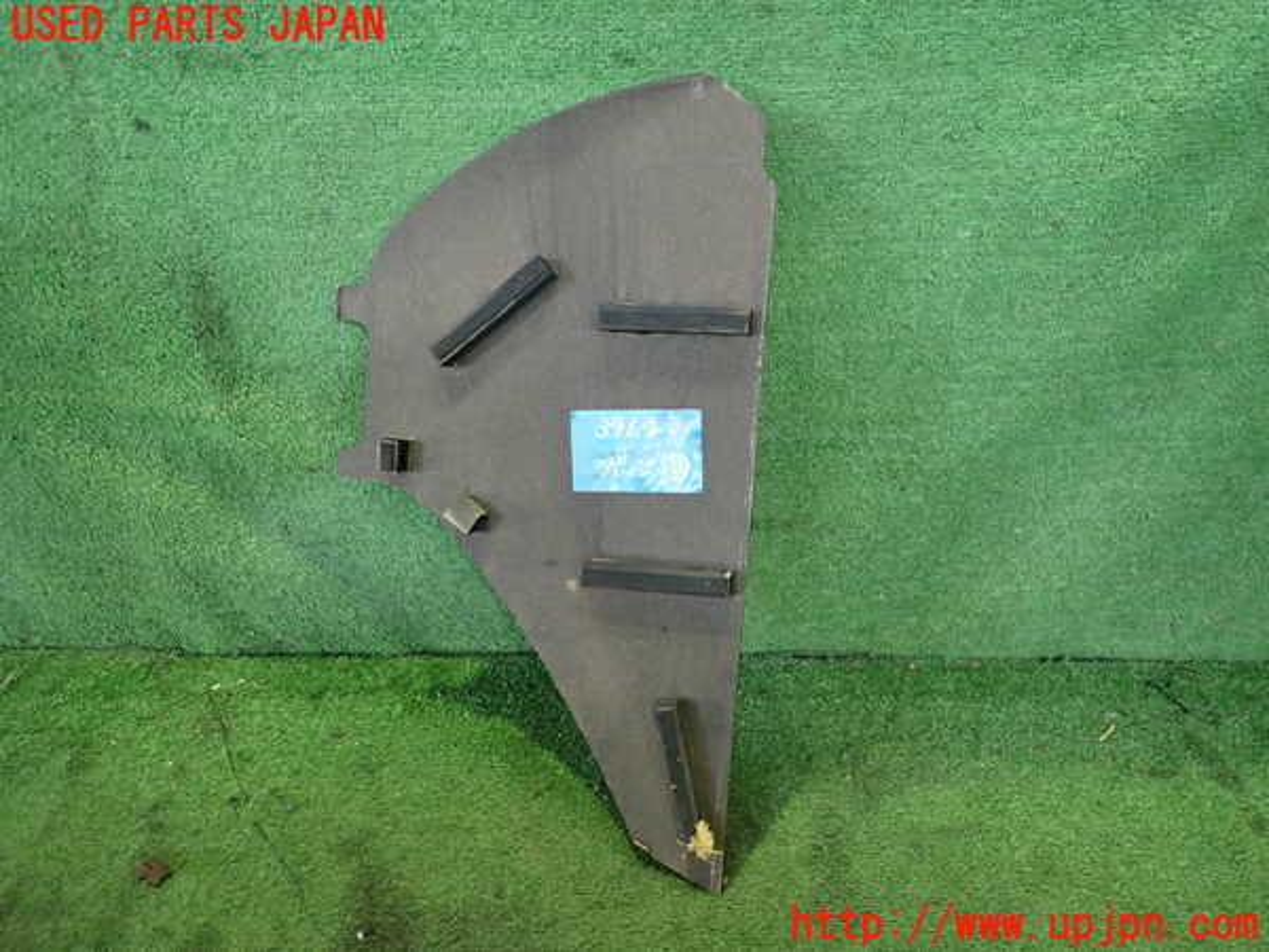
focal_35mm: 25
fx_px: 916
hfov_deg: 69.4
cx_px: 634
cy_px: 476
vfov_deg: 54.9
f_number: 2
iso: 500
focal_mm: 4.5
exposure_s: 1/30
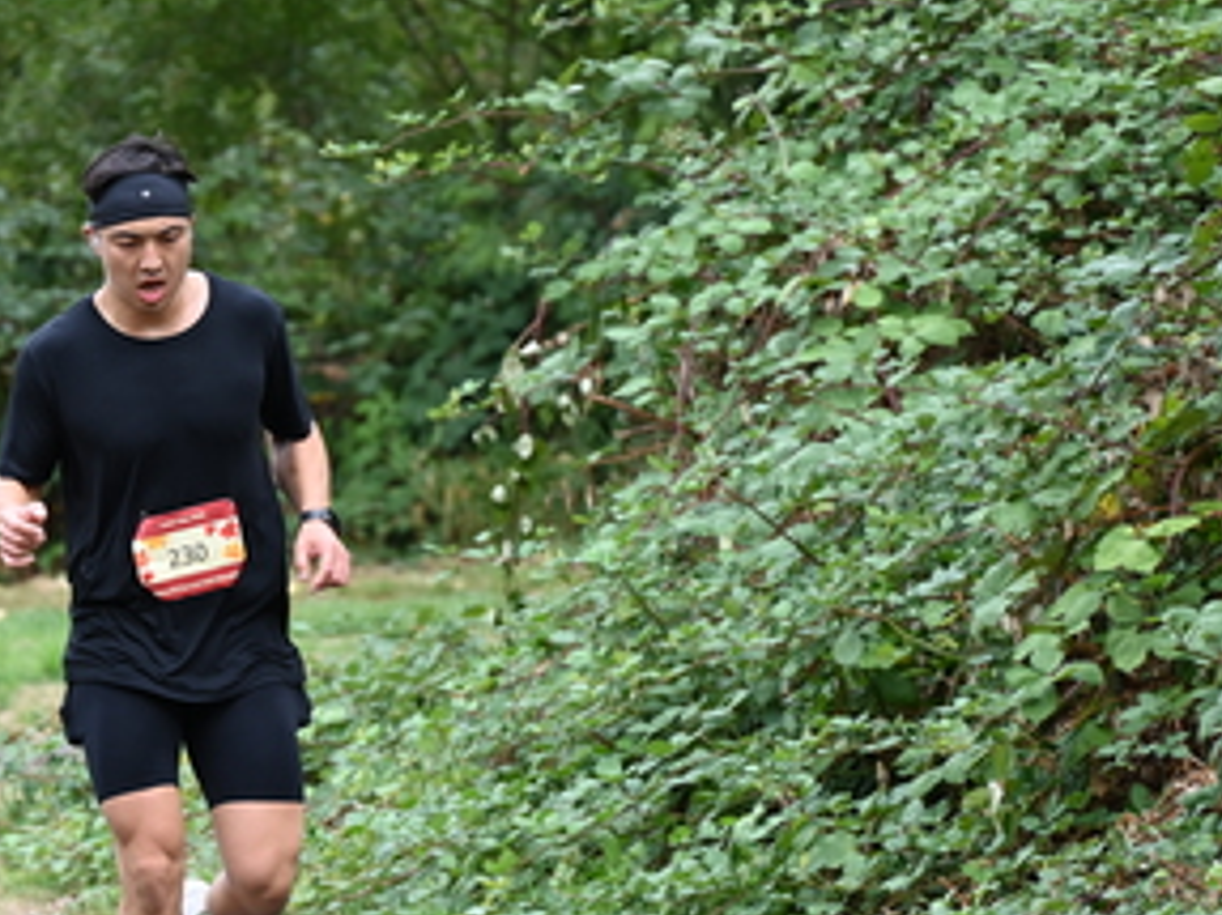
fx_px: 13021
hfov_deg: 5.4
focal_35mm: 369
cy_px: 509
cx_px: 183
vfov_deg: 4.0
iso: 720
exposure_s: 1/250
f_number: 6.3
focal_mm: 200
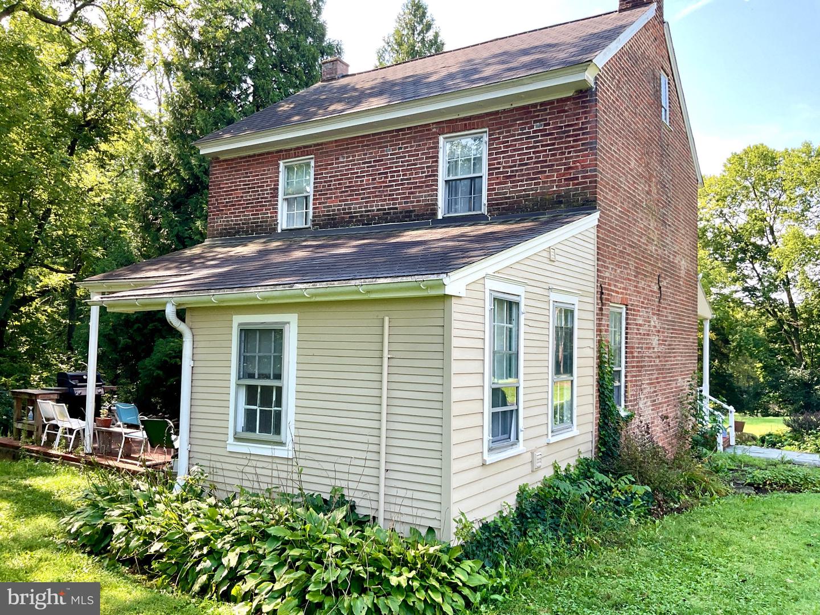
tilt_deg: +2.8
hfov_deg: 61.7
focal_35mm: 29
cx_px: 410
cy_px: 308
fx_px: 687
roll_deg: -2.7
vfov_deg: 48.2
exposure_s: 1/213
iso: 16
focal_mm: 3
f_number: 1.8
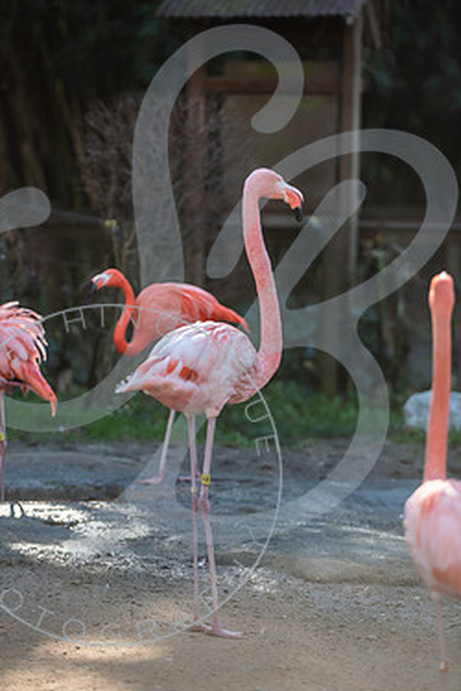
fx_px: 2996
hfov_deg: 8.8
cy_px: 335
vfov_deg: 13.2
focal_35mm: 156
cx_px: 194
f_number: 2.8
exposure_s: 1/400
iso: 200
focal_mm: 130
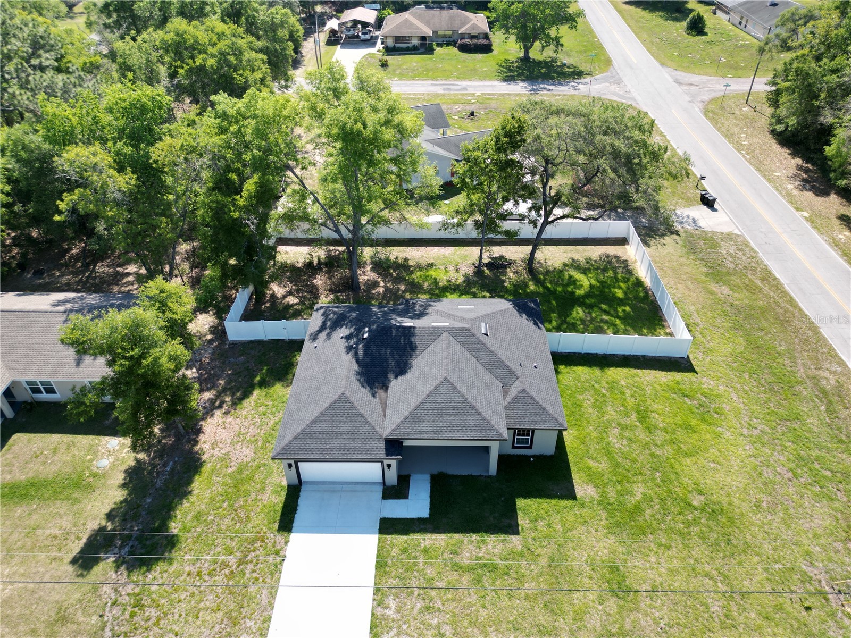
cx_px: 426
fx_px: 590
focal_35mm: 24
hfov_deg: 71.6
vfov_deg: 56.8
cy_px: 319
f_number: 1.7
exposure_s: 1/2000
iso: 200
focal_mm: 6.72
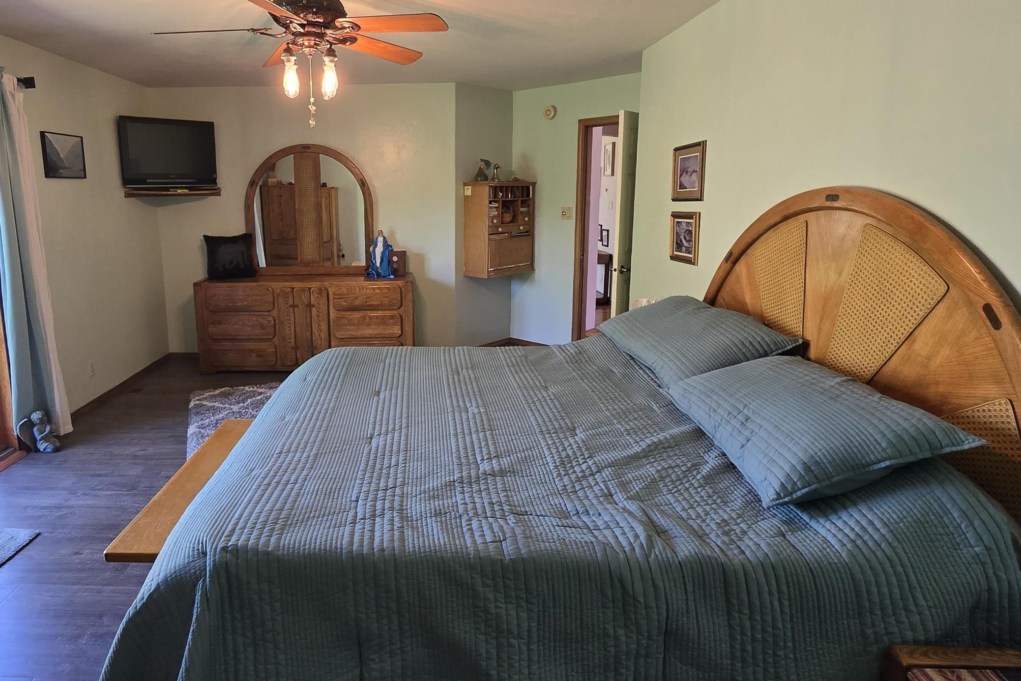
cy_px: 314
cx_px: 409
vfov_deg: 61.9
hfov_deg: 83.0
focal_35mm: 20
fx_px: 567
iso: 160
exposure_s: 1/60
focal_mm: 2.2
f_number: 2.2
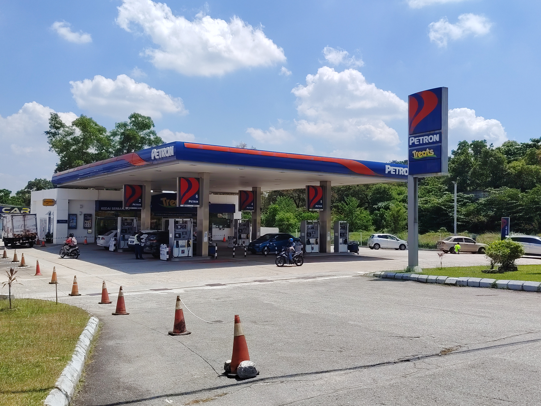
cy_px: 203
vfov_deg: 40.7
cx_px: 270
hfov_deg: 52.6
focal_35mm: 35
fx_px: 547
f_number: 1.75
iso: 101
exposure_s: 1/1139
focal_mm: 5.25
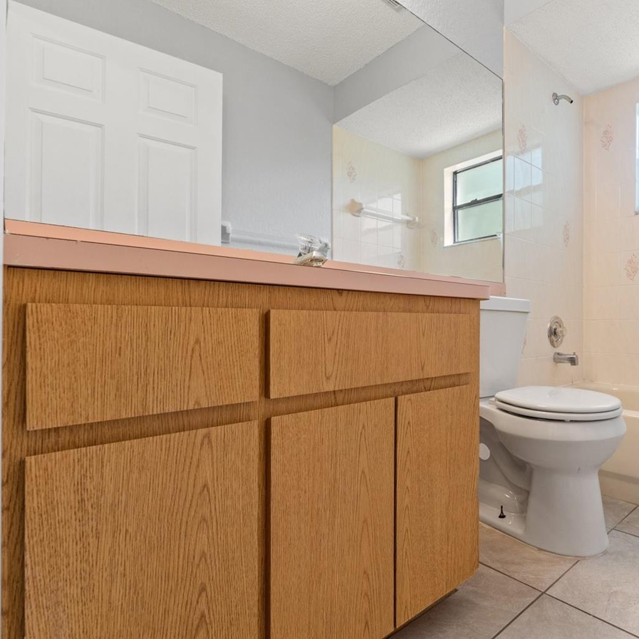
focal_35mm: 20
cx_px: 489
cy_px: 326
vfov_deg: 74.8
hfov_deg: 69.2
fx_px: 418
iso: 400
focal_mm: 10
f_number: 7.1
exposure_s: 1/8
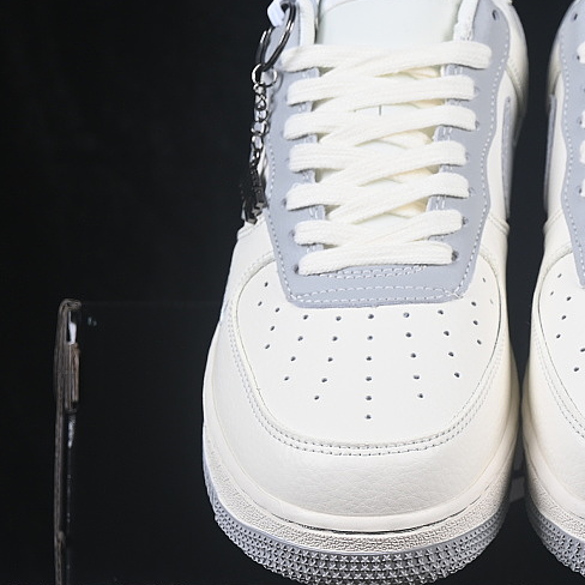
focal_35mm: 141
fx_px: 2696
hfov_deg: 12.3
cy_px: 321
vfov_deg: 12.4
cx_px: 523
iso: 160
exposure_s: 1/80
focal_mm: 50
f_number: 8
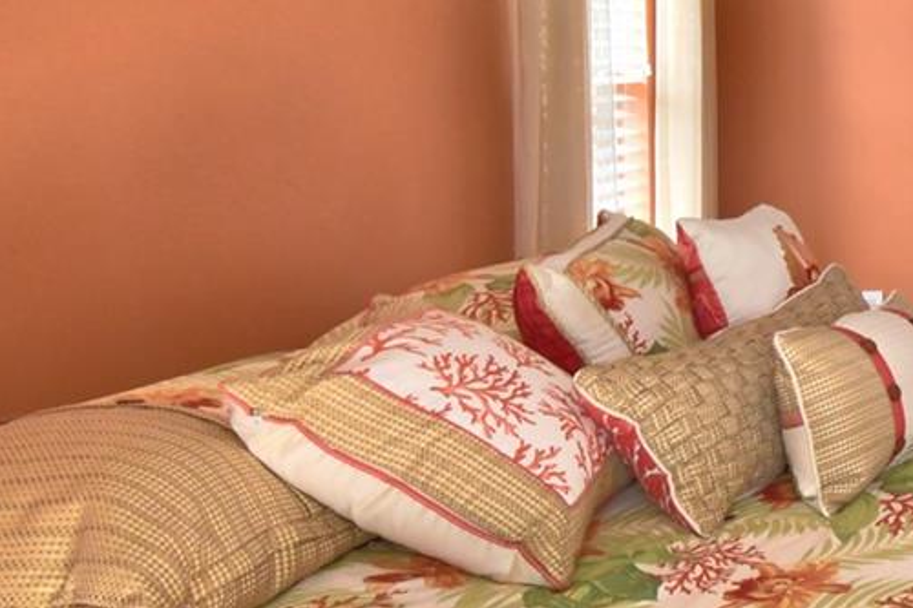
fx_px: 1217
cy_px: 93
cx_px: 1240
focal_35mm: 48
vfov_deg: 27.3
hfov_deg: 30.5
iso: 400
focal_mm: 10
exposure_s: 1/40
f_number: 4.5
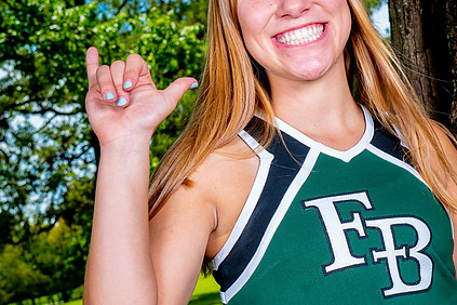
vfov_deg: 16.9
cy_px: 160
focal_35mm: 81
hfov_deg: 24.9
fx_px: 1028
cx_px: 304
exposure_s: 1/125
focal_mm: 43
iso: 100
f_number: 8
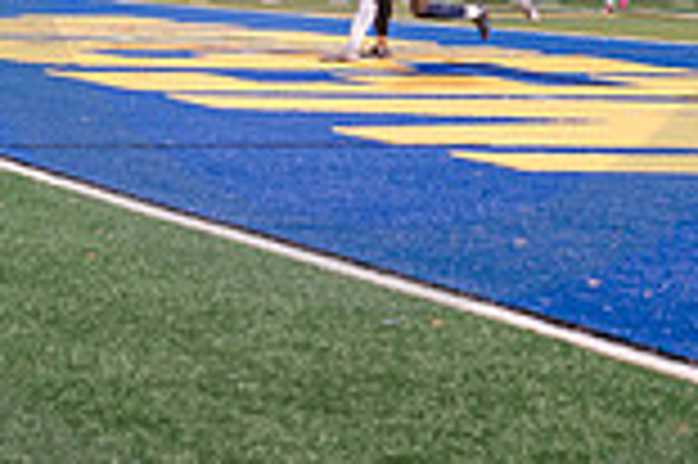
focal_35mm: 232
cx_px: 374
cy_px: -128
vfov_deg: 5.9
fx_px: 4493
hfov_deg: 8.9
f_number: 4
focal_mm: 62
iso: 2500
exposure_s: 1/160
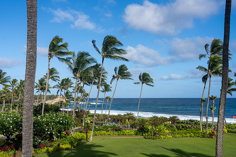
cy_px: 78
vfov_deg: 31.9
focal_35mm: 42
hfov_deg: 46.4
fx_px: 275
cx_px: 118
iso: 50
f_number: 5.6
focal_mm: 42
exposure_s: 1/800
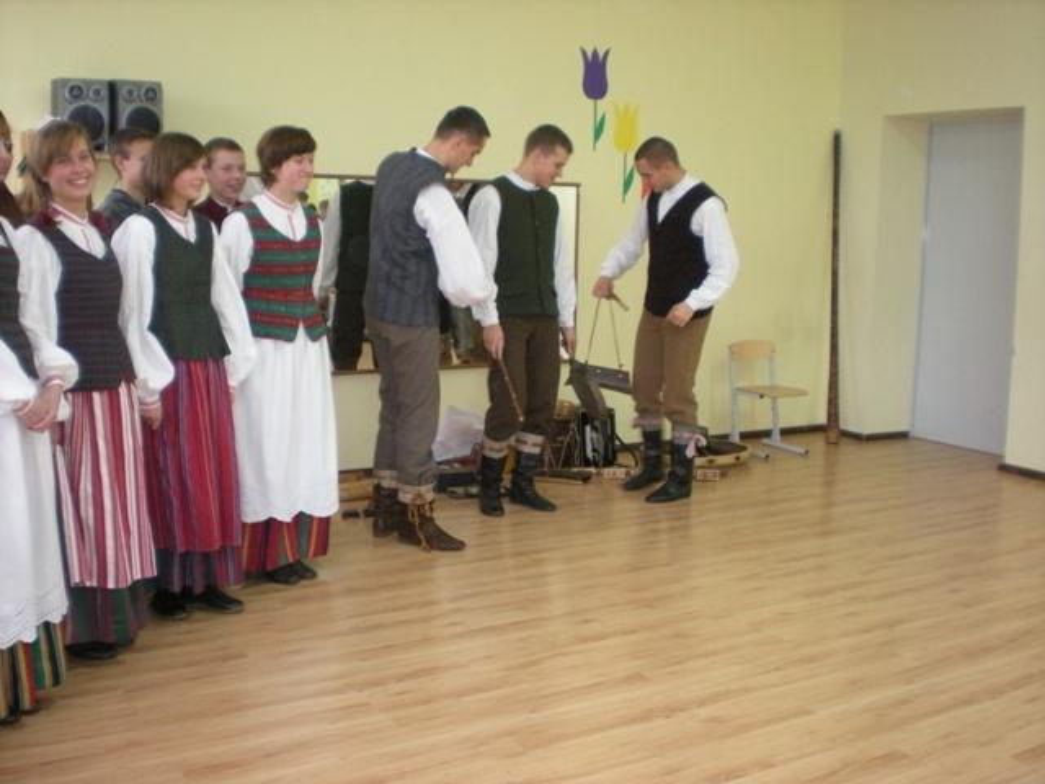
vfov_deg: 37.7
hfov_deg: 49.0
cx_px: 522
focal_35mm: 38
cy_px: 392
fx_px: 1147
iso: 400
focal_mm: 6.3
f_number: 3.1
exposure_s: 1/38.3
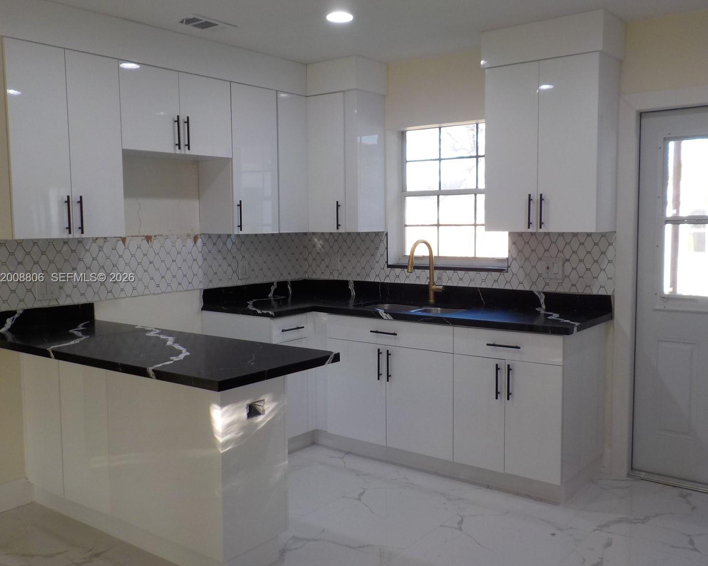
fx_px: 670
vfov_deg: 45.8
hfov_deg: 55.6
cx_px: 371
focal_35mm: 32
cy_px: 278
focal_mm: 4.1
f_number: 3.3
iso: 125
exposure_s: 1/40
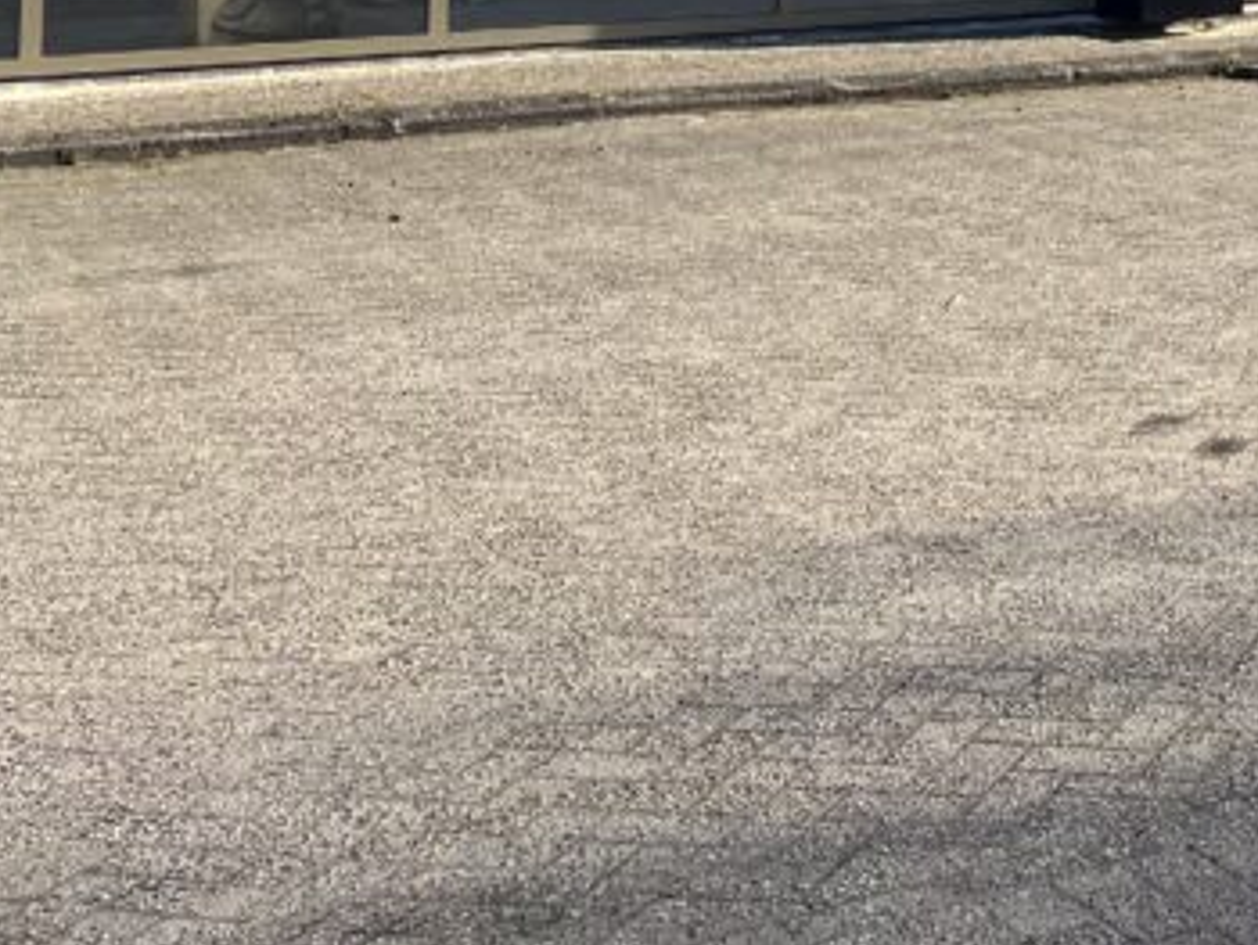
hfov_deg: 22.0
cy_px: -367
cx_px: 1794
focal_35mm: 76
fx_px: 2764
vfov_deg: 17.8
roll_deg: +0.3
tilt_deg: +2.2
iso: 50
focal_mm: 5.7
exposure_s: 1/3257
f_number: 1.5
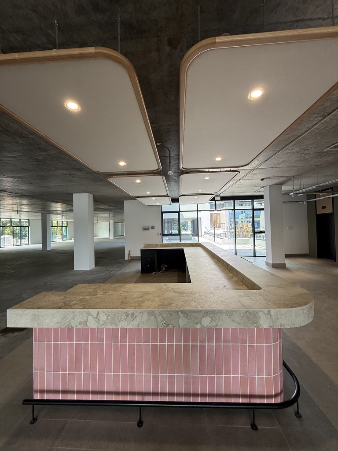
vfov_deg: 102.1
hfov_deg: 85.7
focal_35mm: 14
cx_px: 169
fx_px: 182
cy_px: 226
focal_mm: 2.22
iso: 64
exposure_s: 1/111
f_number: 2.2
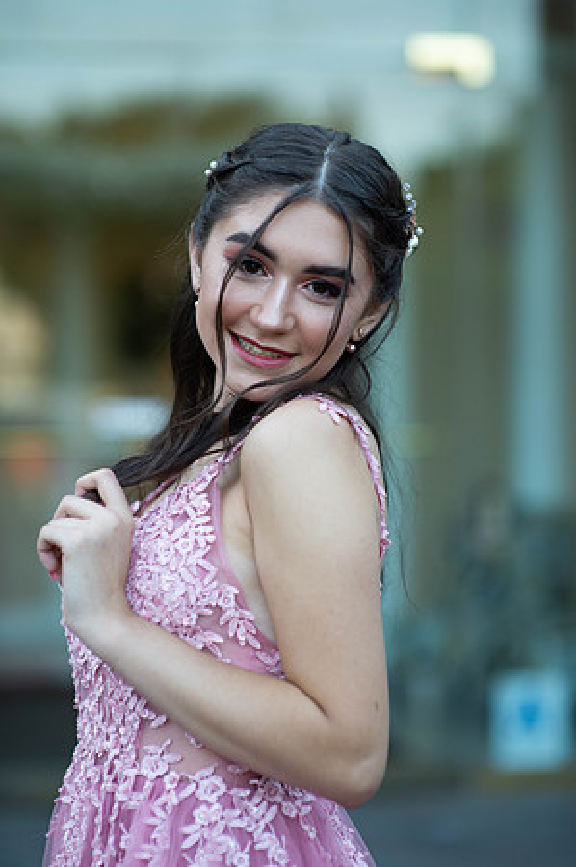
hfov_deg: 16.0
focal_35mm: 85
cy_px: 434
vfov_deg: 23.9
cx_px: 288
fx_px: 2045
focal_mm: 85
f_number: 2
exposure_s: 1/640
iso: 250
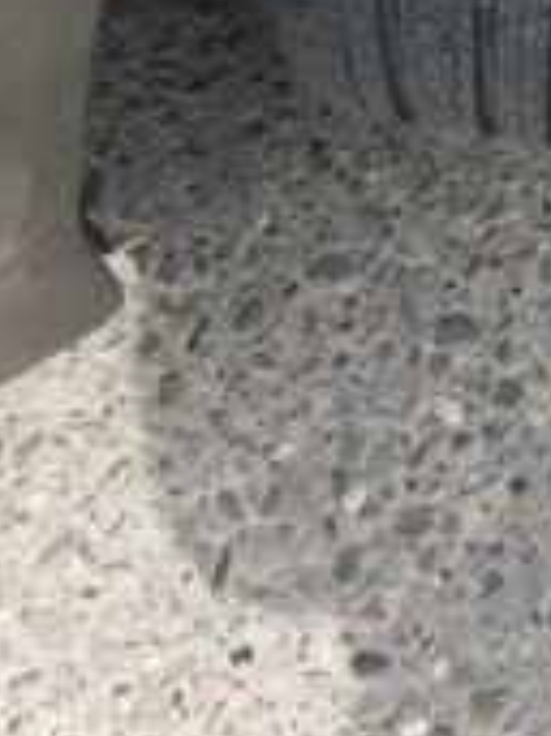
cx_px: 512
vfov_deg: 20.6
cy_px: -297
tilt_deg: -57.9
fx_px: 1785
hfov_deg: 17.3
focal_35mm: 84
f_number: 2.2
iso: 32
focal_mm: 4.15
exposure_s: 1/1163
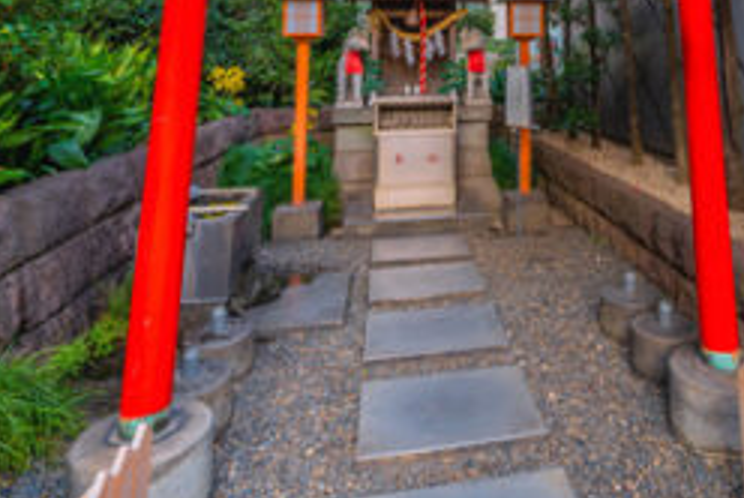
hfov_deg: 61.1
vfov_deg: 39.1
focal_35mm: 29
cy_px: -15
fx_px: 600
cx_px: 528
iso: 200
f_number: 5.6
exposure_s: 1/40
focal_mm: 12
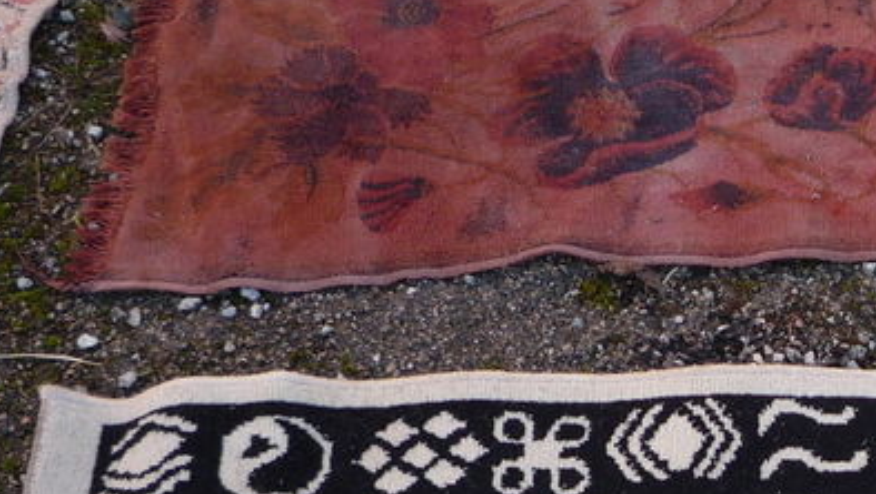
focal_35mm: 83
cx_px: 903
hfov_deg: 24.3
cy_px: 503
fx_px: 1929
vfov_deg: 14.3
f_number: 3.3
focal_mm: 5.2
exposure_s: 1/30
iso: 100
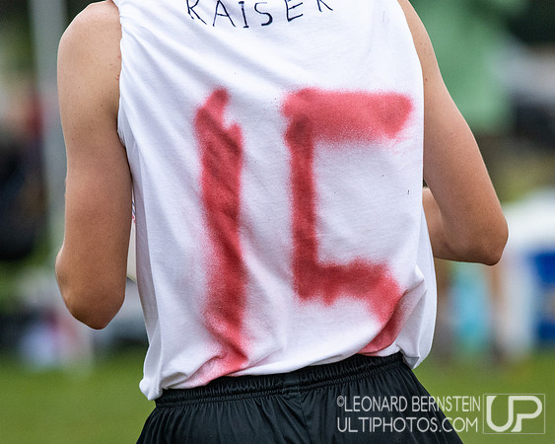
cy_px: 324
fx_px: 12147
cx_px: 347
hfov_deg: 2.6
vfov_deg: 2.1
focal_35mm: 740
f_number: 4
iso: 1600
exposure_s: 1/2000
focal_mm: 300
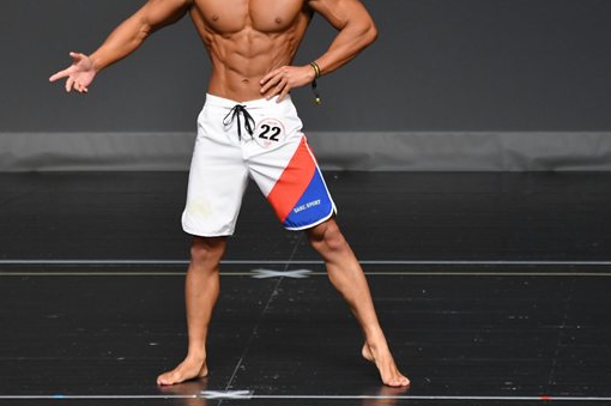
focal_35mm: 570
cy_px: 120
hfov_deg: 3.6
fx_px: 9665
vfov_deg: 2.4
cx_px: 283
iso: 2000
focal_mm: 250
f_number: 5.6
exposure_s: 1/400
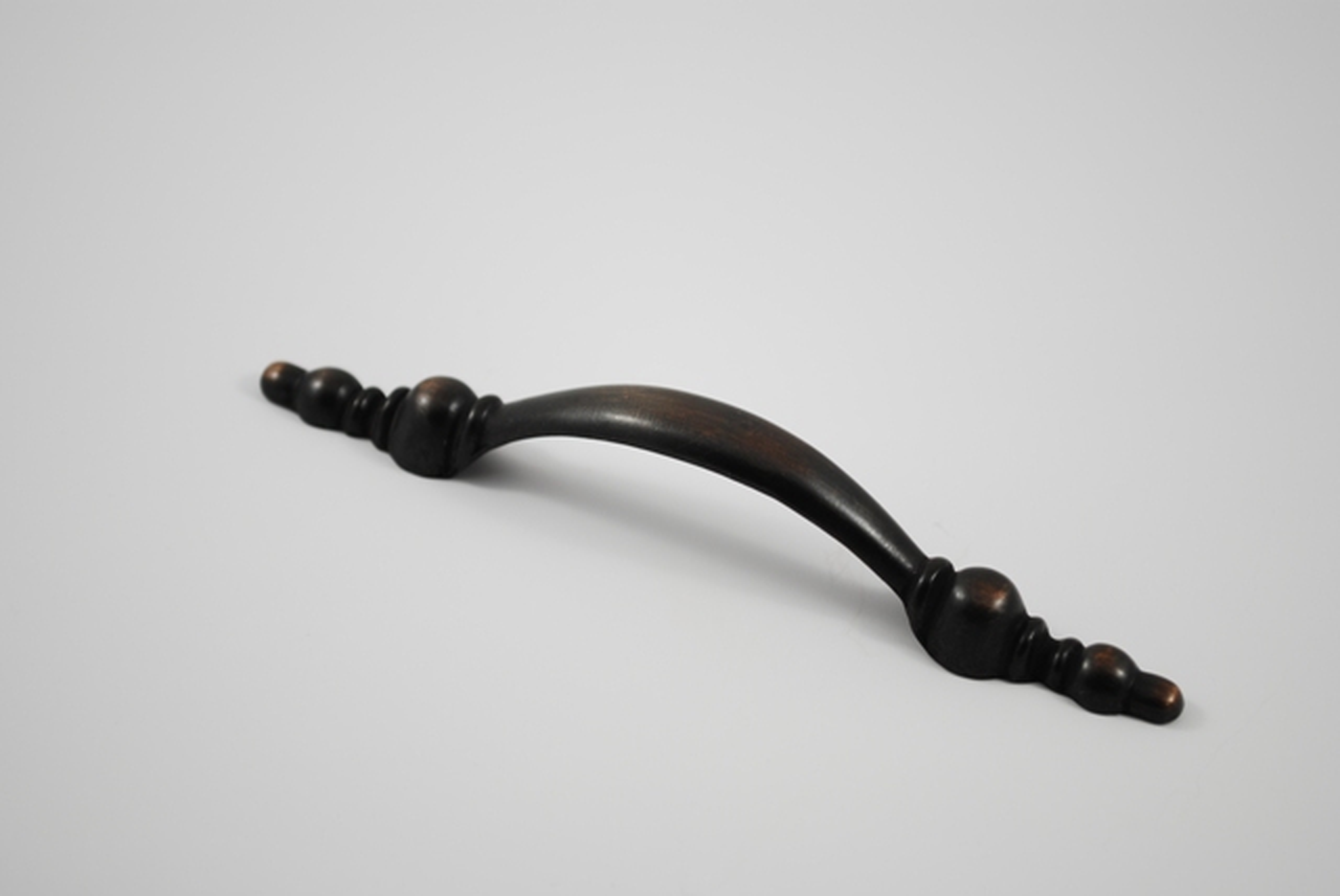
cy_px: 448
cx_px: 670
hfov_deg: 24.6
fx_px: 3074
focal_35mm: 82
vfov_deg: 16.6
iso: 100
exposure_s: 1/15
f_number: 5.6
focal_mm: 55
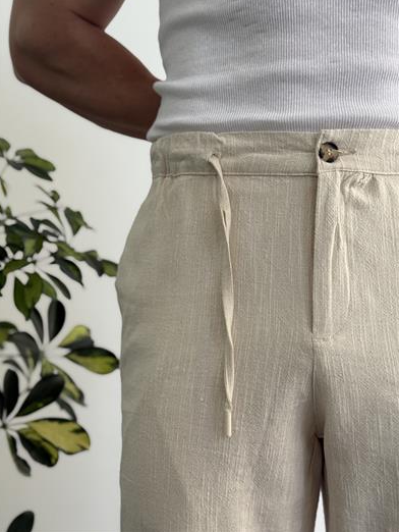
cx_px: 196
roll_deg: +0.7
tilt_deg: +0.0
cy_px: 262
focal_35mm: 49
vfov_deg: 38.9
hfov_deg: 29.7
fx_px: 752
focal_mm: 6.76
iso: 64
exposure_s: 1/223
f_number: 1.78
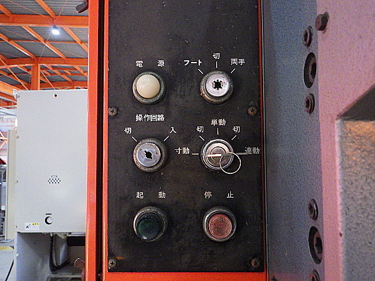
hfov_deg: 63.4
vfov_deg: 49.7
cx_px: 188
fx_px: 303
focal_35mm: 28
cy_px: 140
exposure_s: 1/45
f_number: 3.5
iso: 640
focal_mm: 5
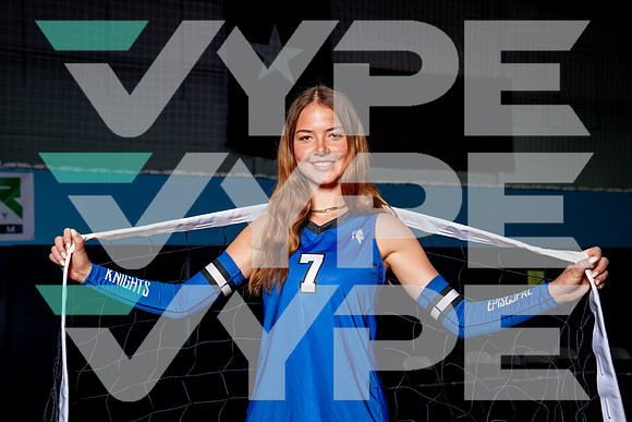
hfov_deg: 42.8
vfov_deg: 29.3
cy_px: 211
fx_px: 806
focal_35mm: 46
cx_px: 316
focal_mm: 45
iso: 250
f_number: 4.5
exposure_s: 1/200
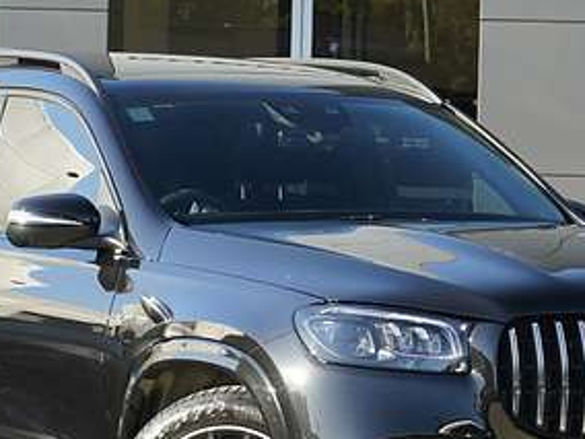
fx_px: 3126
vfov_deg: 8.0
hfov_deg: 10.7
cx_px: 266
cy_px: 328
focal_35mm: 185
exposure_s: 1/400
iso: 1000
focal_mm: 91
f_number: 7.1
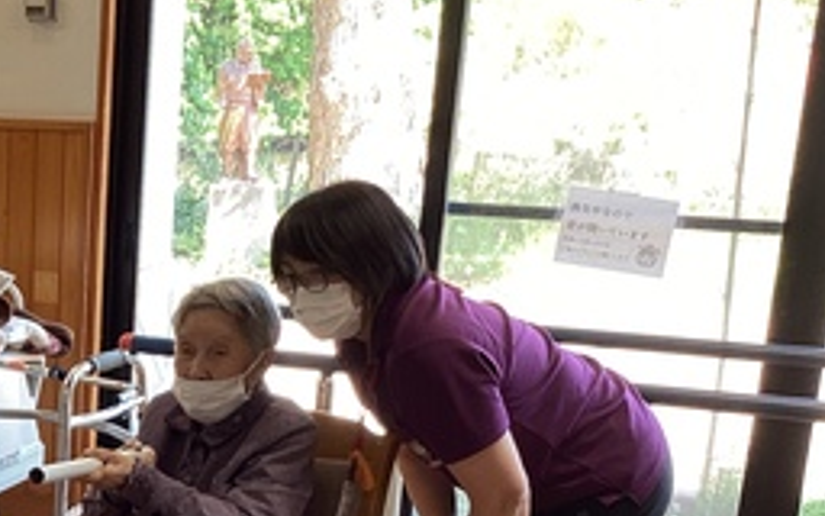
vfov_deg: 16.4
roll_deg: -1.0
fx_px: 1731
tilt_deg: -17.6
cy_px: 580
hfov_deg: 24.9
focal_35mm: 77
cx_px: -84
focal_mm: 3.3
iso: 50
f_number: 2.4
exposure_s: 1/60
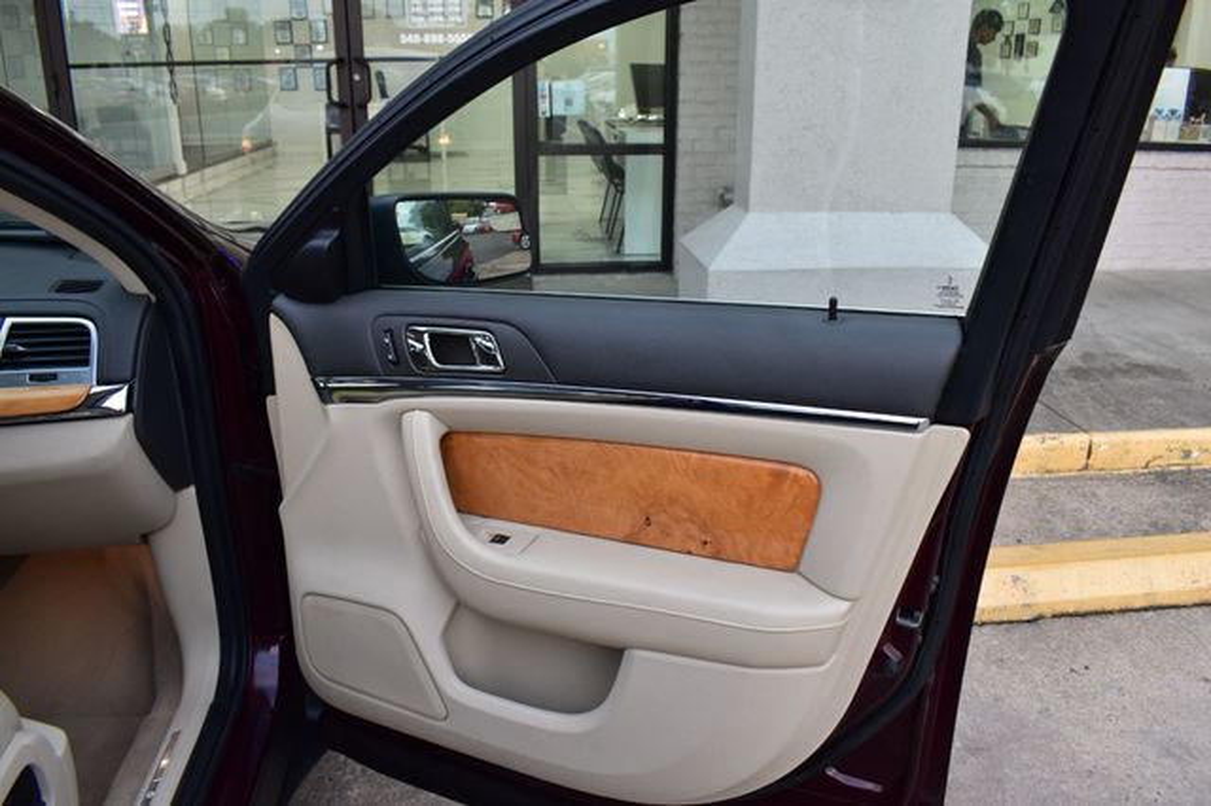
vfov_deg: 47.9
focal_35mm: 27
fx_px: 908
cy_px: 403
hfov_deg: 67.4
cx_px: 606
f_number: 7.1
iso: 400
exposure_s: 1/40
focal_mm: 18
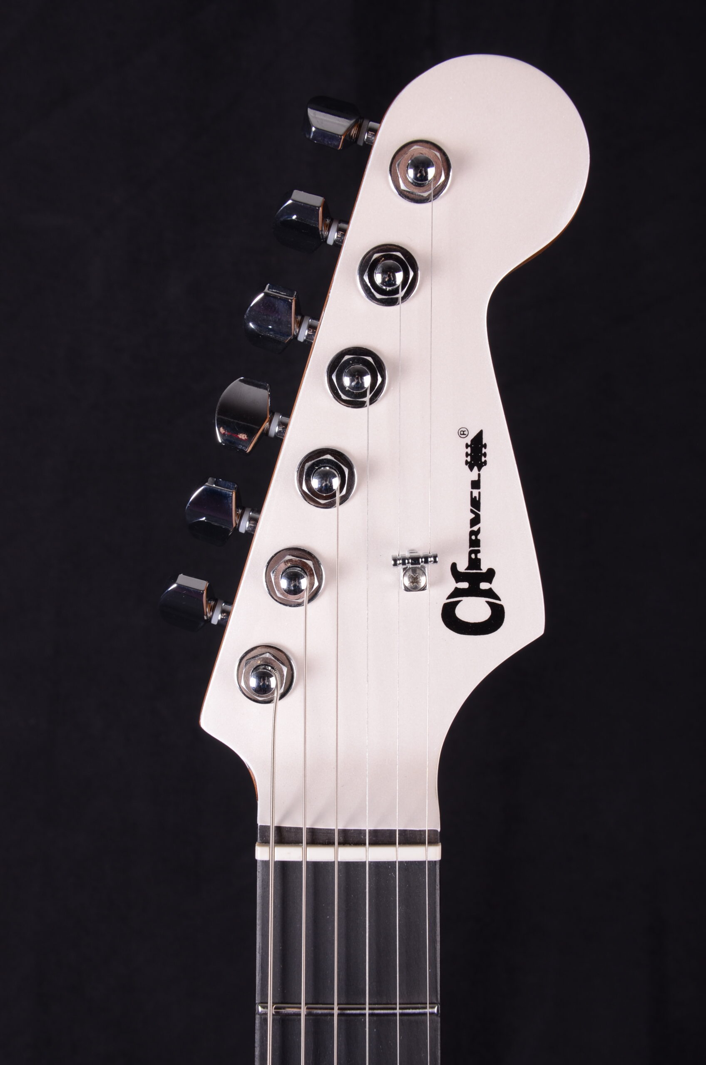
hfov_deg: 25.6
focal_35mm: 52
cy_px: 532
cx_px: 353
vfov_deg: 37.9
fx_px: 1551
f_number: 13
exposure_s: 1/200
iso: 200
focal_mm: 35
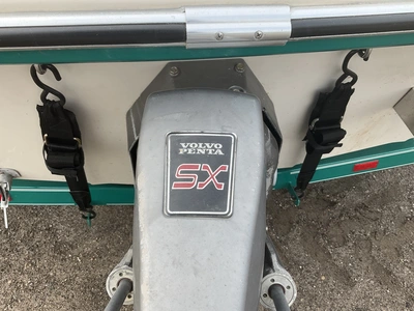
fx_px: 347
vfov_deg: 48.2
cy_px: 156
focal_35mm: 29
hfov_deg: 61.7
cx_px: 207
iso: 25
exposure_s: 1/403
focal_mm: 3
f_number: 1.8
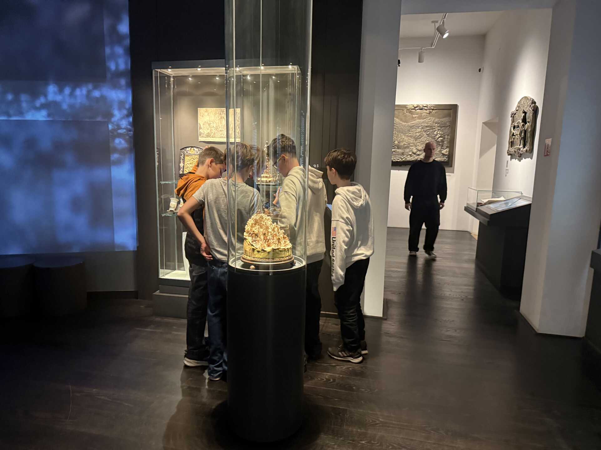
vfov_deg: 56.8
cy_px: 225
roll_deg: -2.4
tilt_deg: -8.9
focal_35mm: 24
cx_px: 300
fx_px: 417
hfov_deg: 71.6
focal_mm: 6.76
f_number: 1.78
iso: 800
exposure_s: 1/41
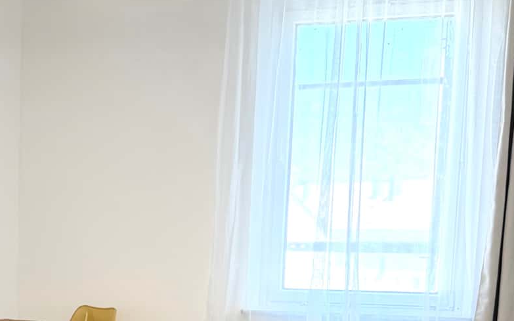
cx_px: 62
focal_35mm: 78
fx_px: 1092
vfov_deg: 16.1
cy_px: 377
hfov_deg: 25.7
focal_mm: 6.76
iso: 200
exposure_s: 1/115
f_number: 1.78
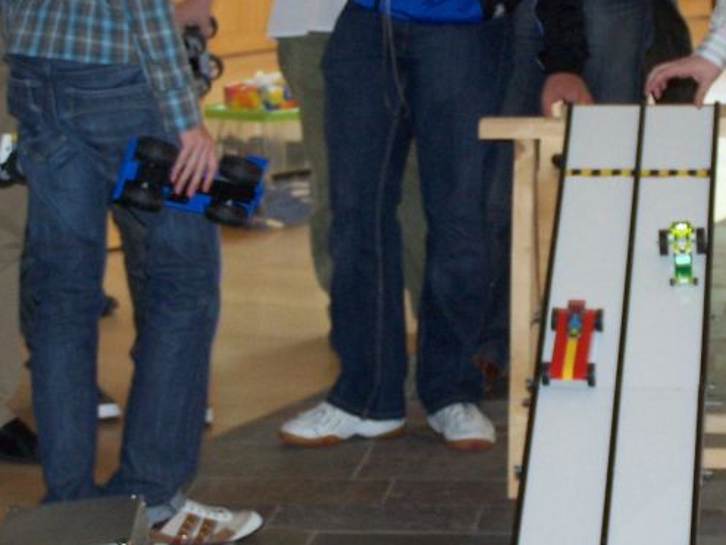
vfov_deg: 10.4
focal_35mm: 143
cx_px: 551
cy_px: 182
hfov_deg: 13.7
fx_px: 3001
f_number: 3.2
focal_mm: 11.5
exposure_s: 1/90
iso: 140
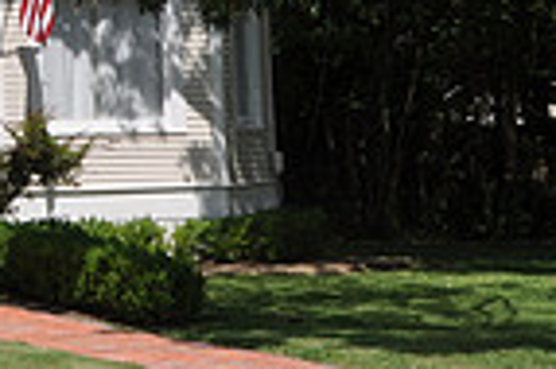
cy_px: -157
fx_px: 2345
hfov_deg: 12.6
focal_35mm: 152
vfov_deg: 8.8
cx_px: -377
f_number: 13
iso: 200
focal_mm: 25
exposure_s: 1/160
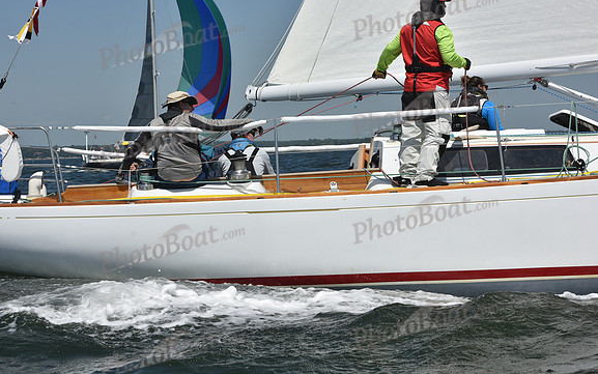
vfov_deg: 15.6
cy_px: 178
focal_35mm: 84
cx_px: 300
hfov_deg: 24.6
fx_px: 1369
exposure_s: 1/1250
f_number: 11
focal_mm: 82
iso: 250
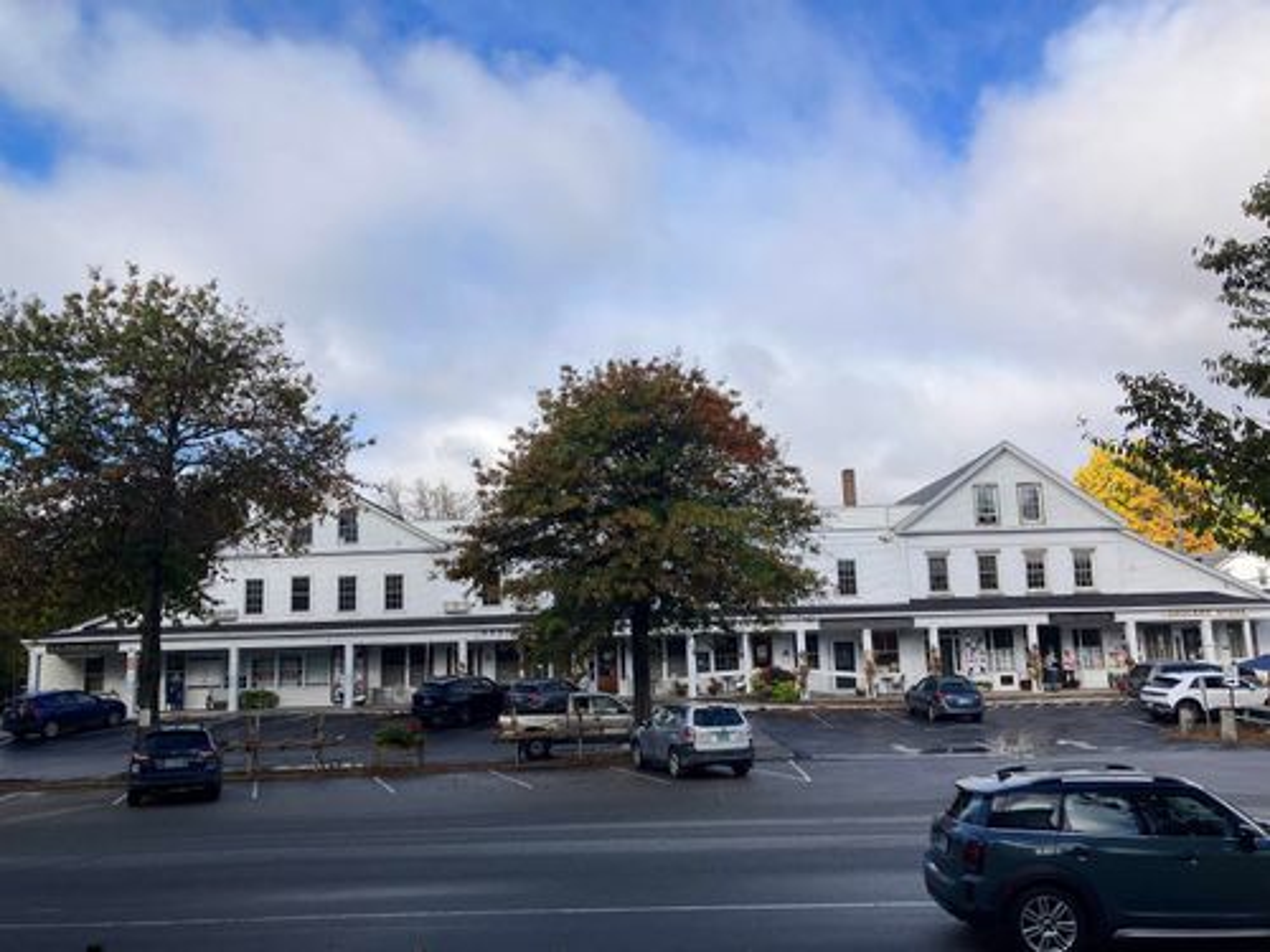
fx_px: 1027
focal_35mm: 28
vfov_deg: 49.7
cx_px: 635
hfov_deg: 63.4
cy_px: 476
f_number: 1.8
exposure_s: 1/1799
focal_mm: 3.99
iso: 32
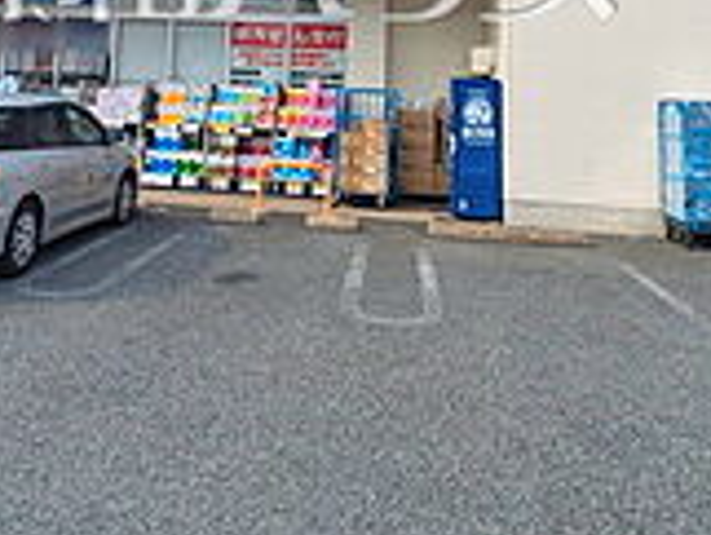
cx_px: 265
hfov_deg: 47.4
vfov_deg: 32.8
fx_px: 802
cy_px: -40
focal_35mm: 39
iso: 52
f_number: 2.2
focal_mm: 1.83
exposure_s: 1/2347
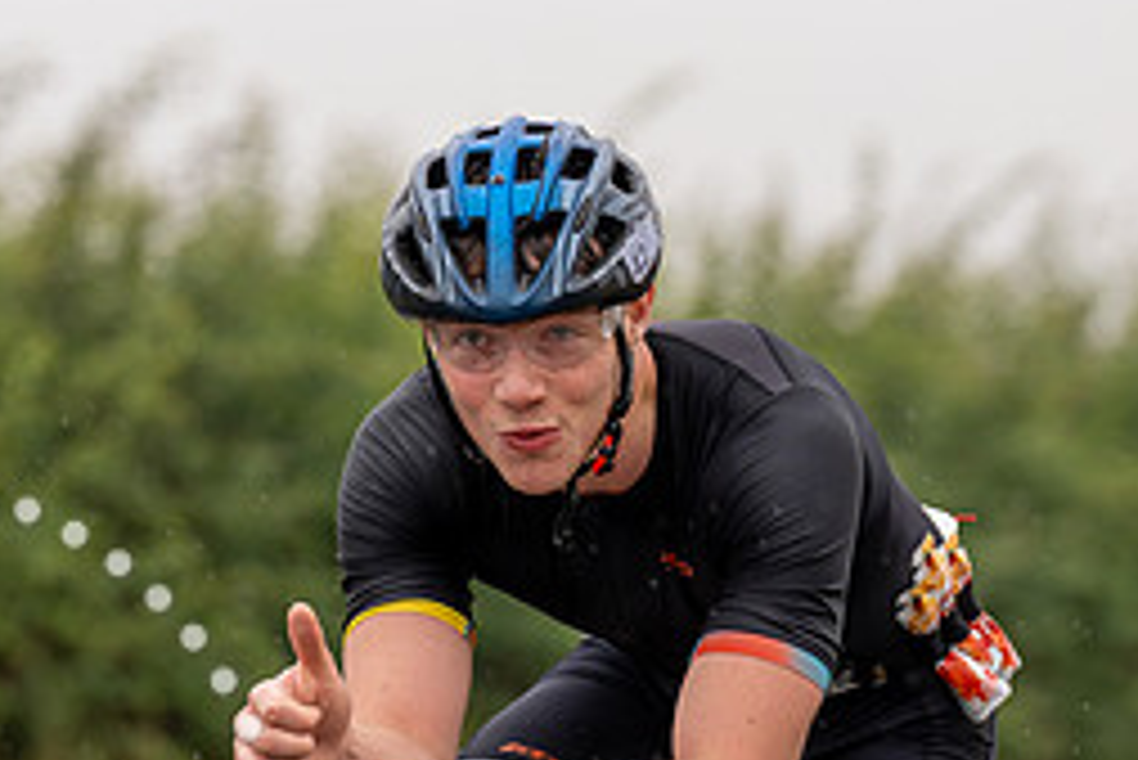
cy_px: 659
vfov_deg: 3.2
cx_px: 571
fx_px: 13632
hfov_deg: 4.8
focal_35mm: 431
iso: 100
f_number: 4
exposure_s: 1/1000
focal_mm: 188
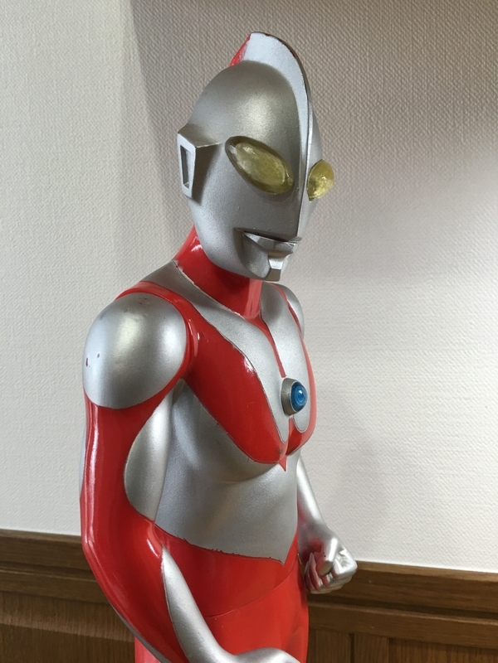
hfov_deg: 48.2
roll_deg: +2.3
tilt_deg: -4.6
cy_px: 332
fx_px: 556
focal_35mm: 29
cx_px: 249
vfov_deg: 61.7
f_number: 2.2
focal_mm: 4.15
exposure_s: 1/33
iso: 40
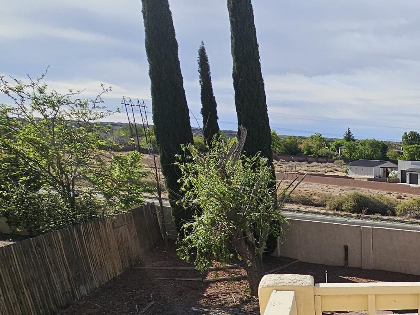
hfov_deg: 38.9
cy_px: 364
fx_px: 461
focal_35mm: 38
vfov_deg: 32.2
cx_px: 477
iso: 50
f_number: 2.2
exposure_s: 1/3238
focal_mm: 2.2
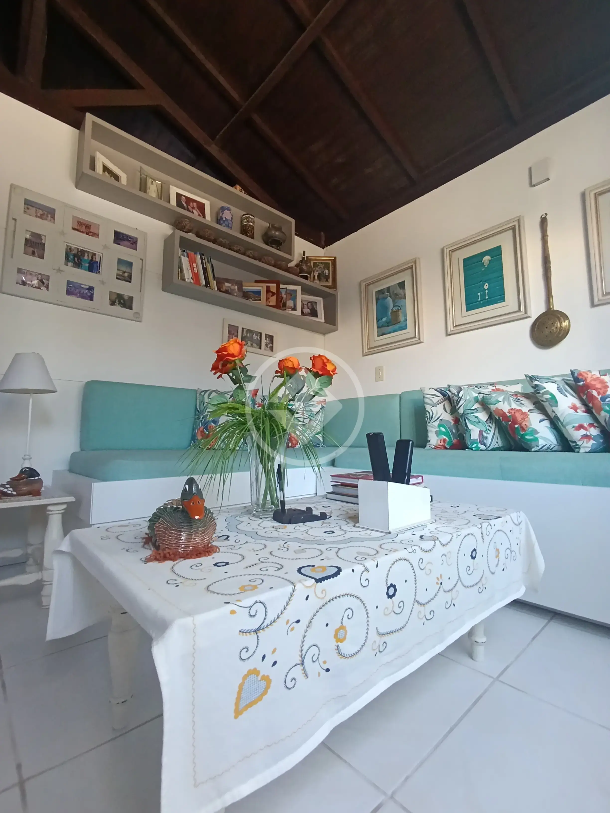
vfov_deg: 94.5
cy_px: 406
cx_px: 305
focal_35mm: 16
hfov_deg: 78.1
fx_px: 376
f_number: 2.2
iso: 400
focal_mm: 1.65
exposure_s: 1/40
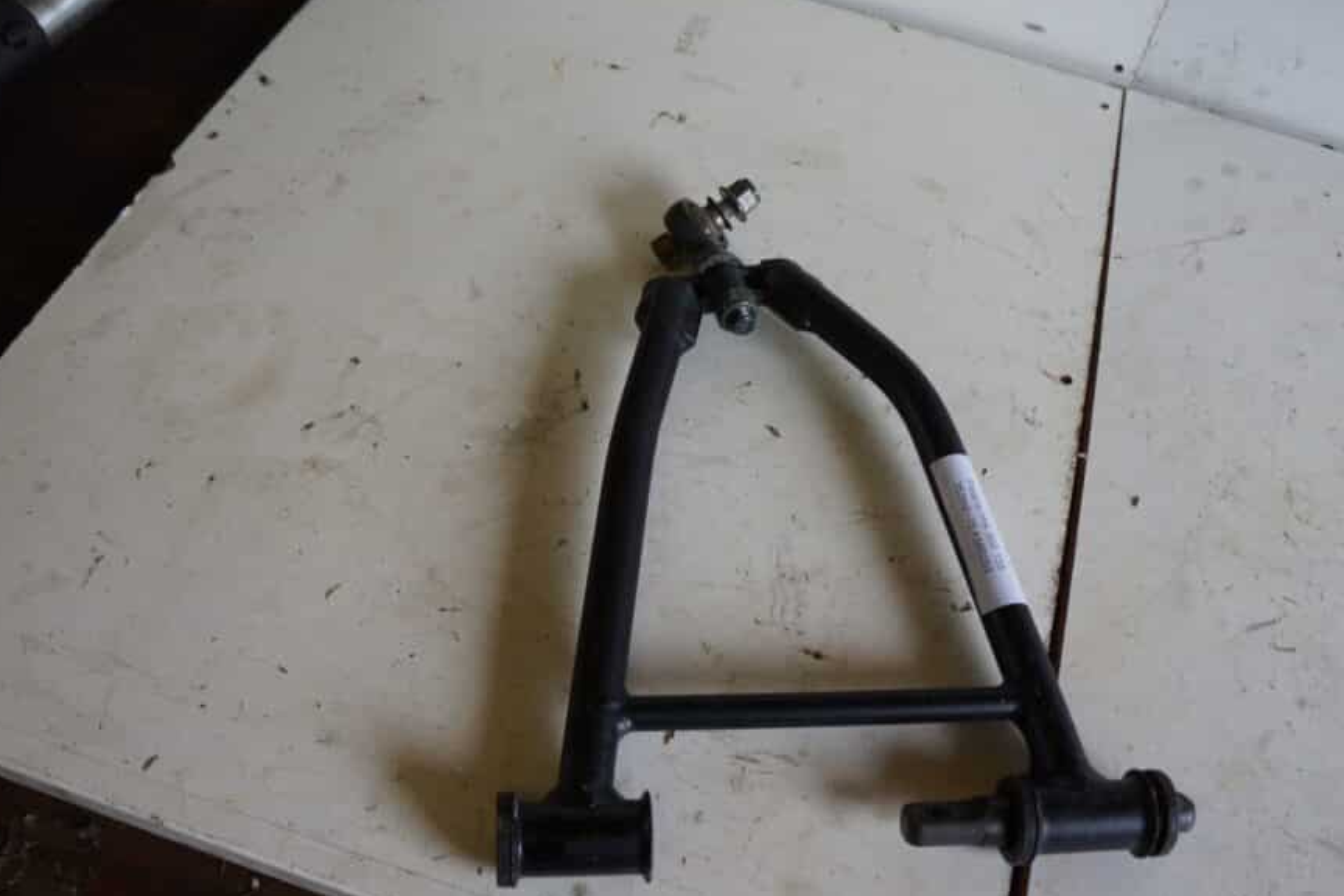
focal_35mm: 32
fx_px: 1195
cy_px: 489
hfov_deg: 58.6
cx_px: 748
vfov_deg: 41.1
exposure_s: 1/60
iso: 200
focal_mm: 18
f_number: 4
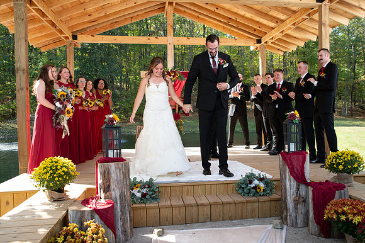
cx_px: 199
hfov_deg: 62.6
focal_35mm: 30
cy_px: 132
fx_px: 299
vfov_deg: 44.1
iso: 320
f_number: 4
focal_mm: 26
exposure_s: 1/250
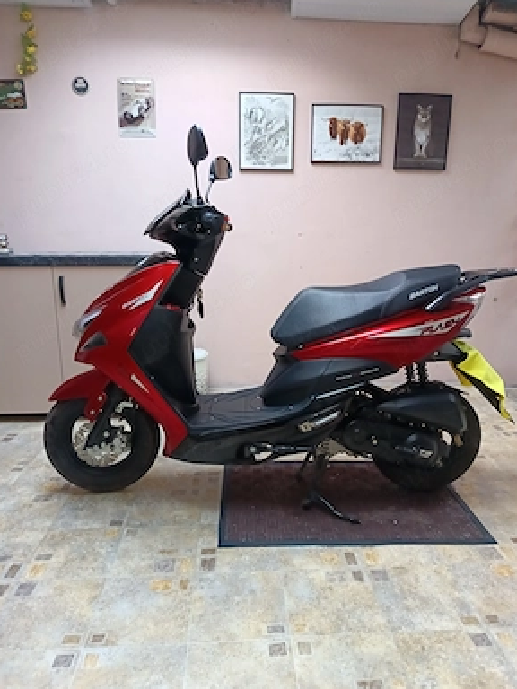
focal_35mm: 25
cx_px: 260
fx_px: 498
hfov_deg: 54.9
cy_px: 346
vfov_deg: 69.4
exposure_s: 1/25
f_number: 1.75
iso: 1851
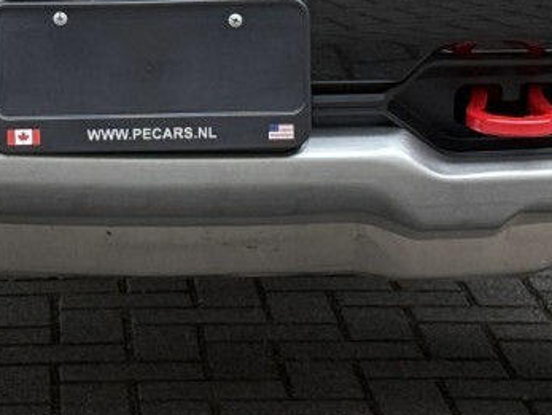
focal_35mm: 199
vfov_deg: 7.3
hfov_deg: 9.9
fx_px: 3177
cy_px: -232
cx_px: 157
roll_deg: -0.1
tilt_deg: -6.7
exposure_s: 1/1543
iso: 80
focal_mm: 6.76
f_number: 1.78
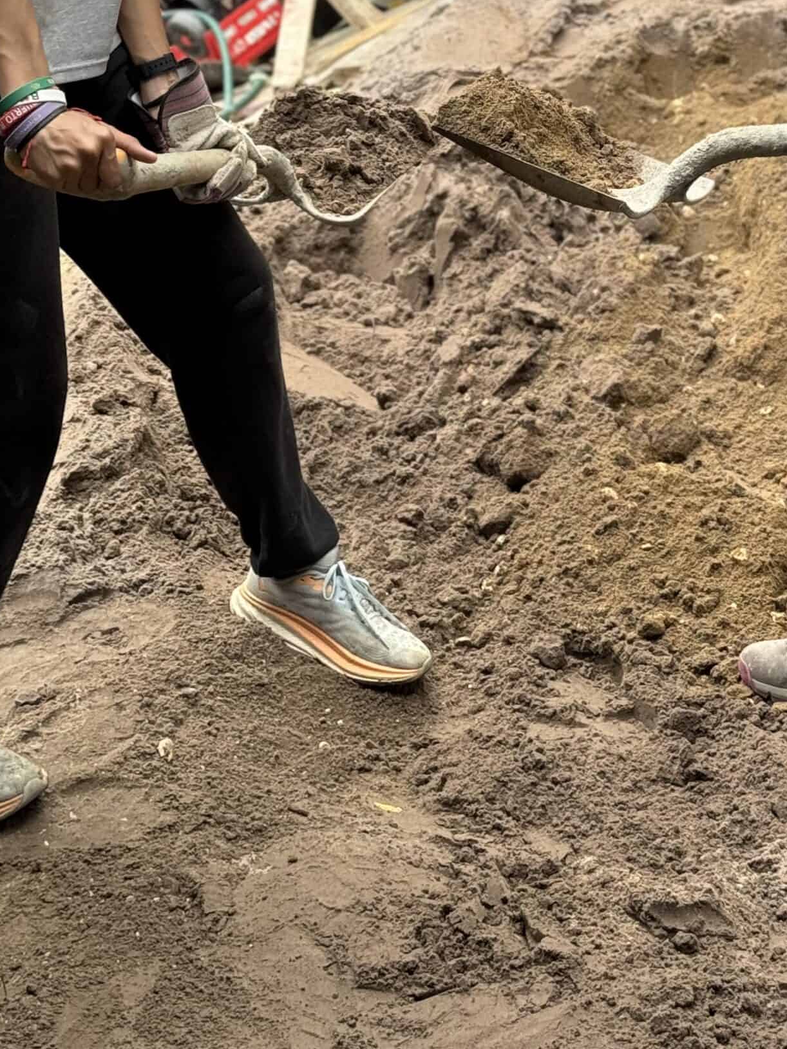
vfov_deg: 19.3
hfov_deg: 14.9
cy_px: 19
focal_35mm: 99
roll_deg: -0.2
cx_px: 600
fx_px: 3001
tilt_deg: -7.4
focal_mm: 6.76
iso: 64
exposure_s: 1/507
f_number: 1.78
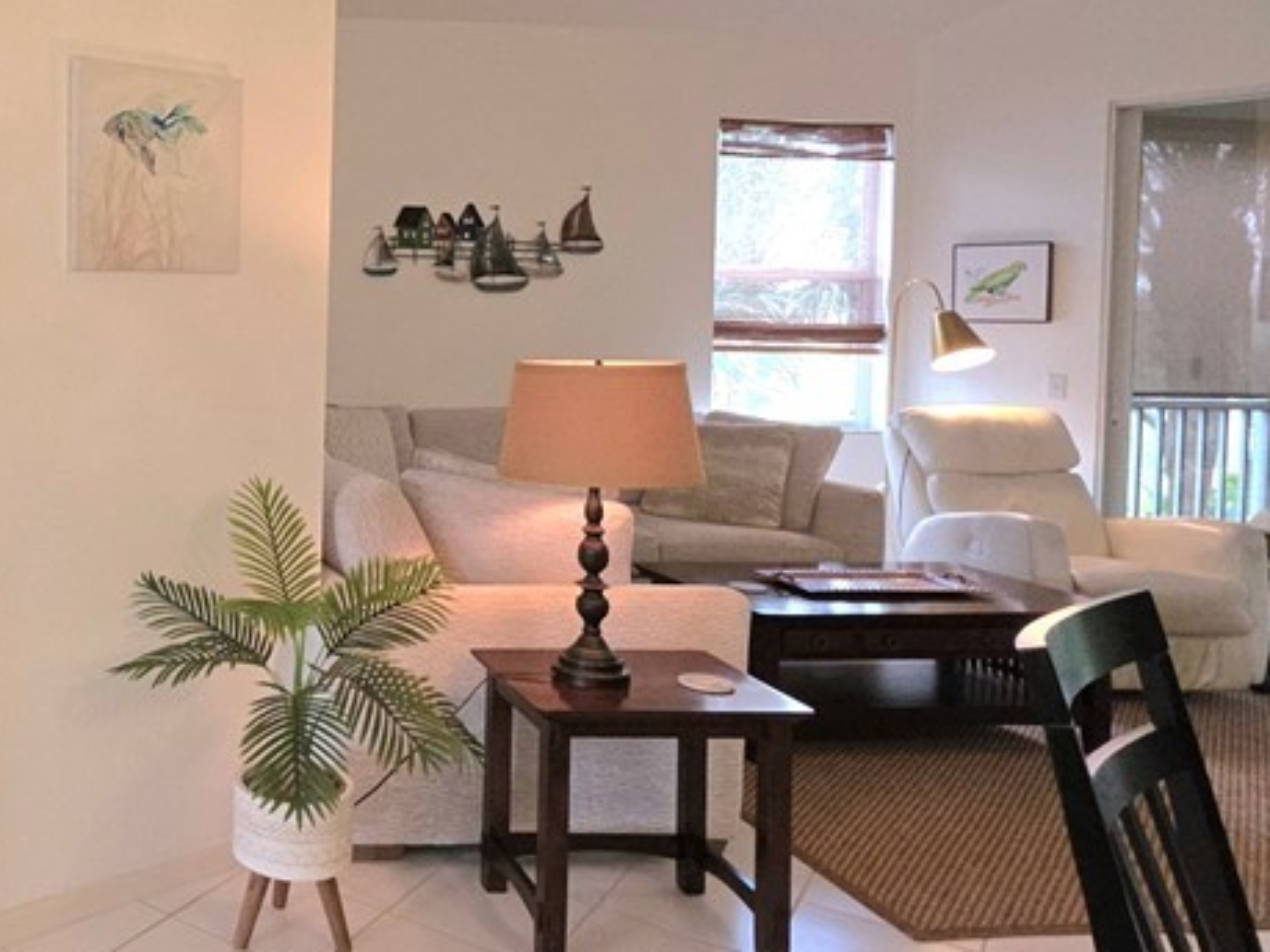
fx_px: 1064
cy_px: 260
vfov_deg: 46.8
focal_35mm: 29
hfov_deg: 53.6
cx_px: 116
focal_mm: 2.2
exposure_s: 1/60.2
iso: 125
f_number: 1.9
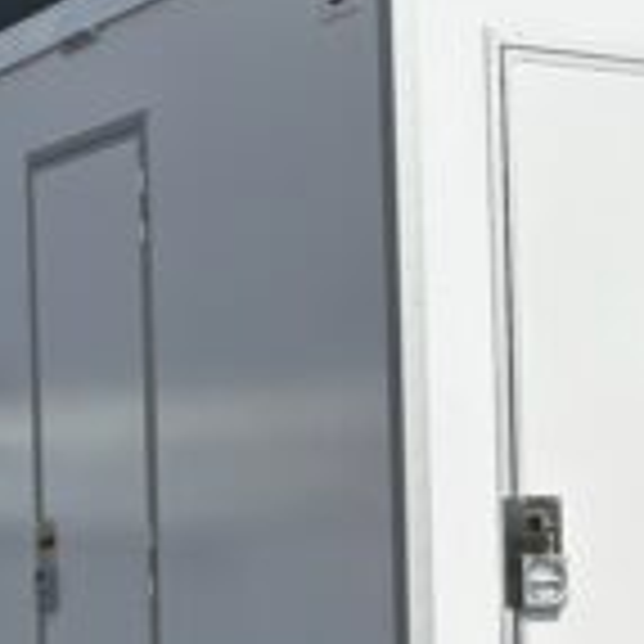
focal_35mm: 123
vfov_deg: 14.1
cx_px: 739
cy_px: 558
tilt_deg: -0.6
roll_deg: +1.1
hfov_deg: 13.8
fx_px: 2589
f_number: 1.6
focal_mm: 5.96
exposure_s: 1/6711
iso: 50
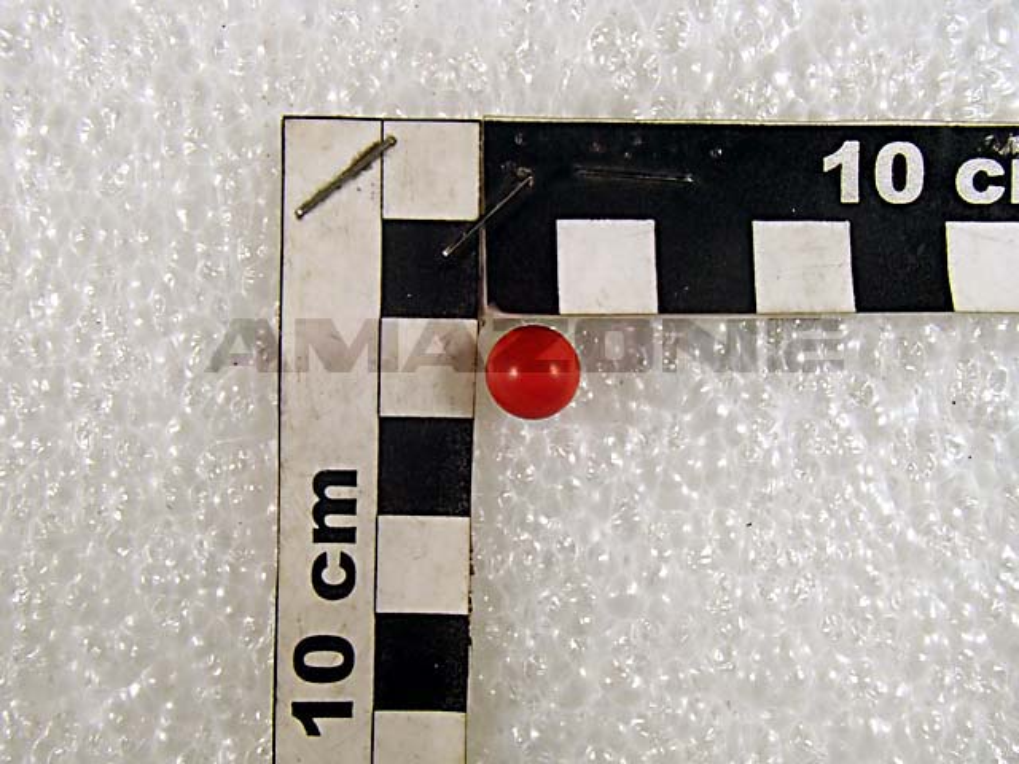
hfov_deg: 50.1
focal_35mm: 37
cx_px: 510
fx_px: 1089
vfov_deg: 38.7
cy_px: 382
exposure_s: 1/160
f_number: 4.7
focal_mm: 6.64
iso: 320
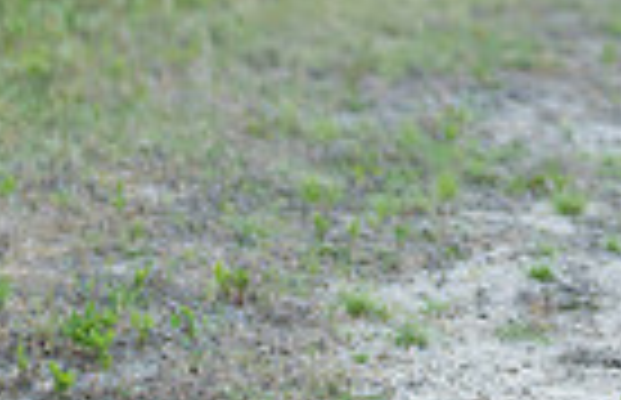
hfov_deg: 8.5
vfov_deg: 5.5
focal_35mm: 241
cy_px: -305
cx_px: 905
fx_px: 4116
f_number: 1.2
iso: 100
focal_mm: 50
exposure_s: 1/1000
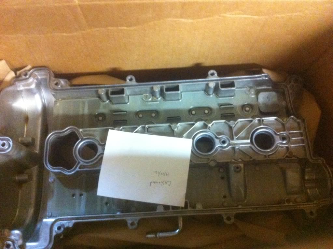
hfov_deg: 52.7
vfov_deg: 40.6
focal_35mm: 35
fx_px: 336
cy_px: 124
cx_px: 166
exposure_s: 1/15
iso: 1000
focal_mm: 3.9
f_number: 2.8
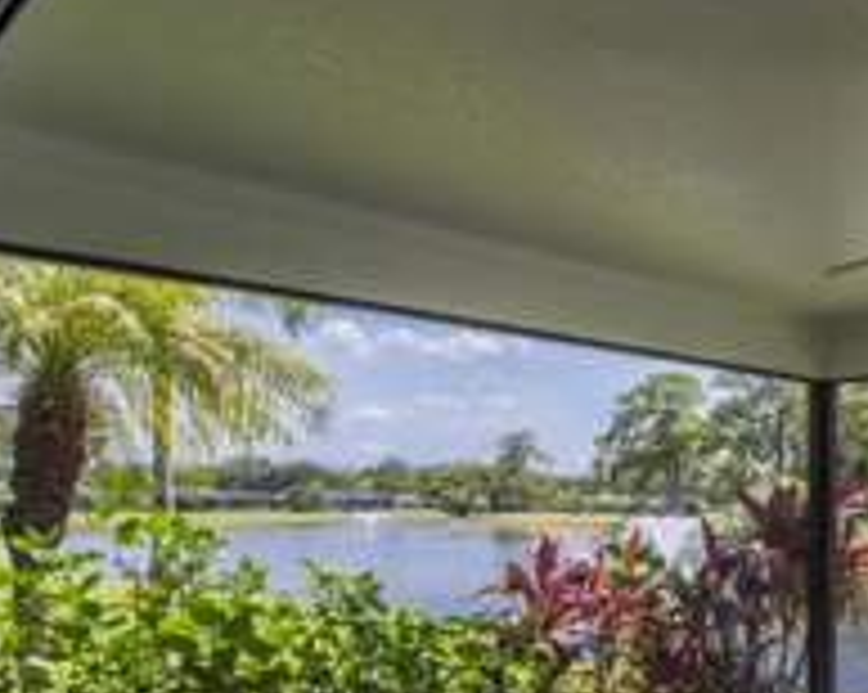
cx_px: 881
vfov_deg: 41.0
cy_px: 518
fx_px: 898
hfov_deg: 43.6
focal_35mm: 35
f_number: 8
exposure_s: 1/100
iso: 100
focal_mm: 15
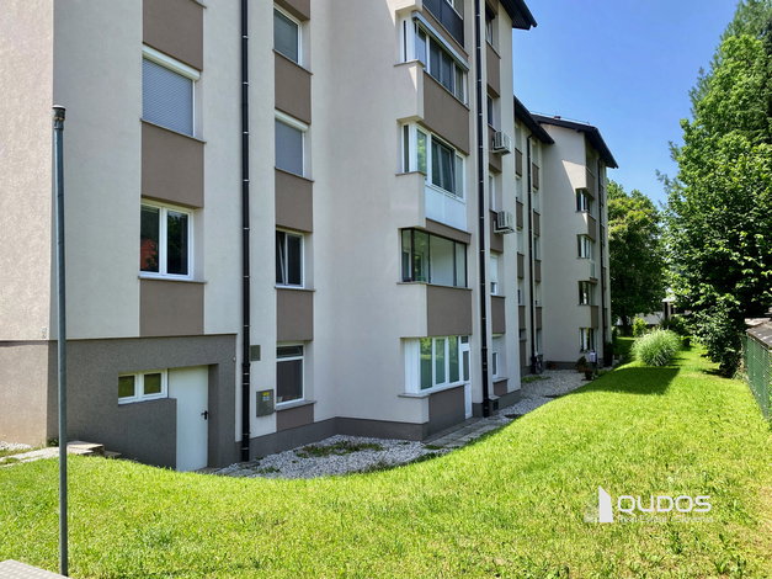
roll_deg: +1.1
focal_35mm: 26
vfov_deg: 53.0
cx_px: 386
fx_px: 580
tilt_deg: +0.6
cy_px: 290
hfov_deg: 67.3
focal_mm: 4.25
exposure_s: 1/1287
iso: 32
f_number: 1.8
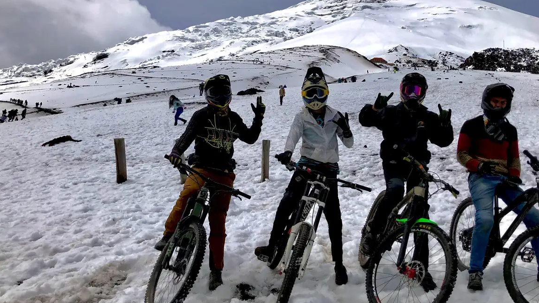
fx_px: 529
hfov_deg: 53.9
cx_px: 295
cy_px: 125
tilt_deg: +9.4
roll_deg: -5.6
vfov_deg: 31.9
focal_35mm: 37
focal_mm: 3.99
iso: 25
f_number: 1.8
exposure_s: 1/8000
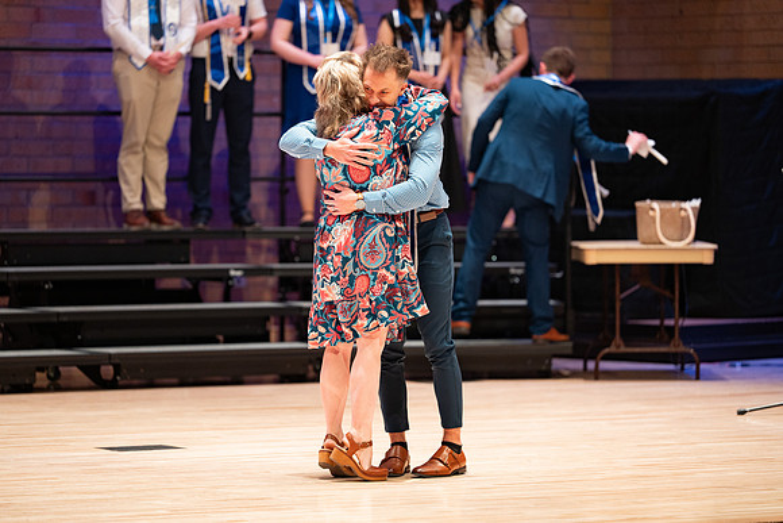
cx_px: 392
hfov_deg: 11.7
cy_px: 262
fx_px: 3807
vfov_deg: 7.9
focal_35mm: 175
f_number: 2.8
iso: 1000
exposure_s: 1/200
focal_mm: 175
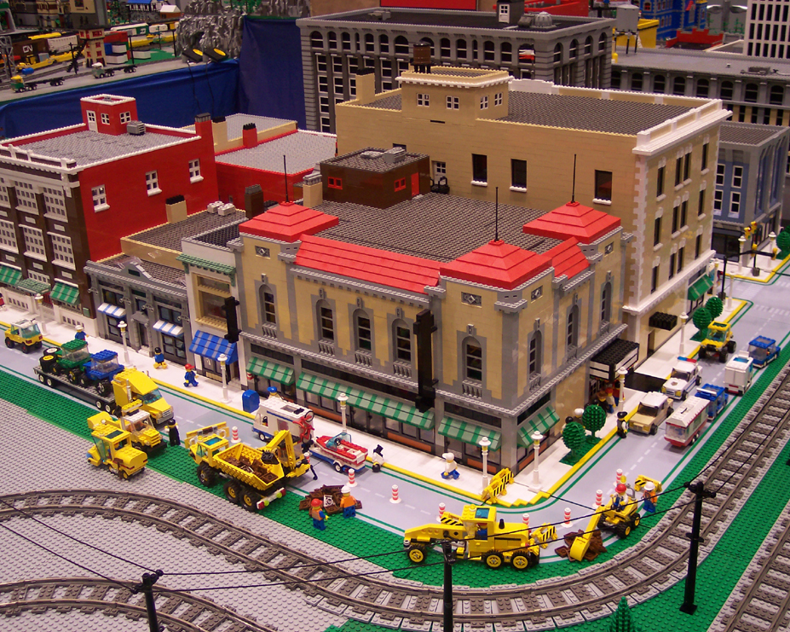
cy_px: 313
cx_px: 413
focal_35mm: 40
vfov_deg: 37.3
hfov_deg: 45.8
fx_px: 935
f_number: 2.8
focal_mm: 8
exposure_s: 1/45
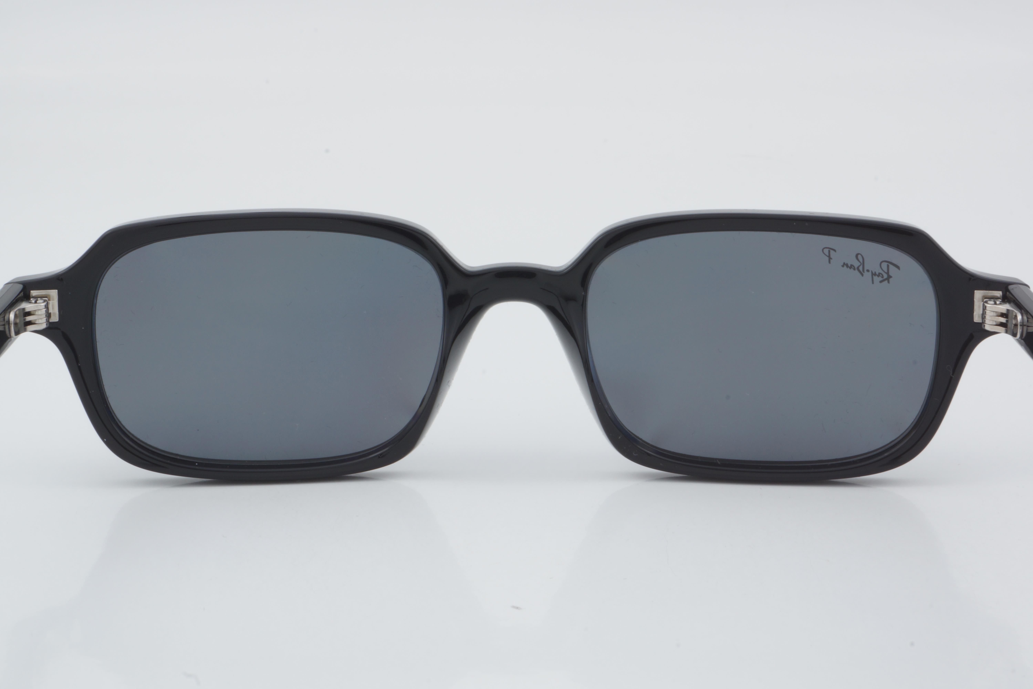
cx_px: 516
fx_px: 2367
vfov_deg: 16.6
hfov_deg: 24.6
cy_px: 344
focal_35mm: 82
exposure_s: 1/3
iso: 100
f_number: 32
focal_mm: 55
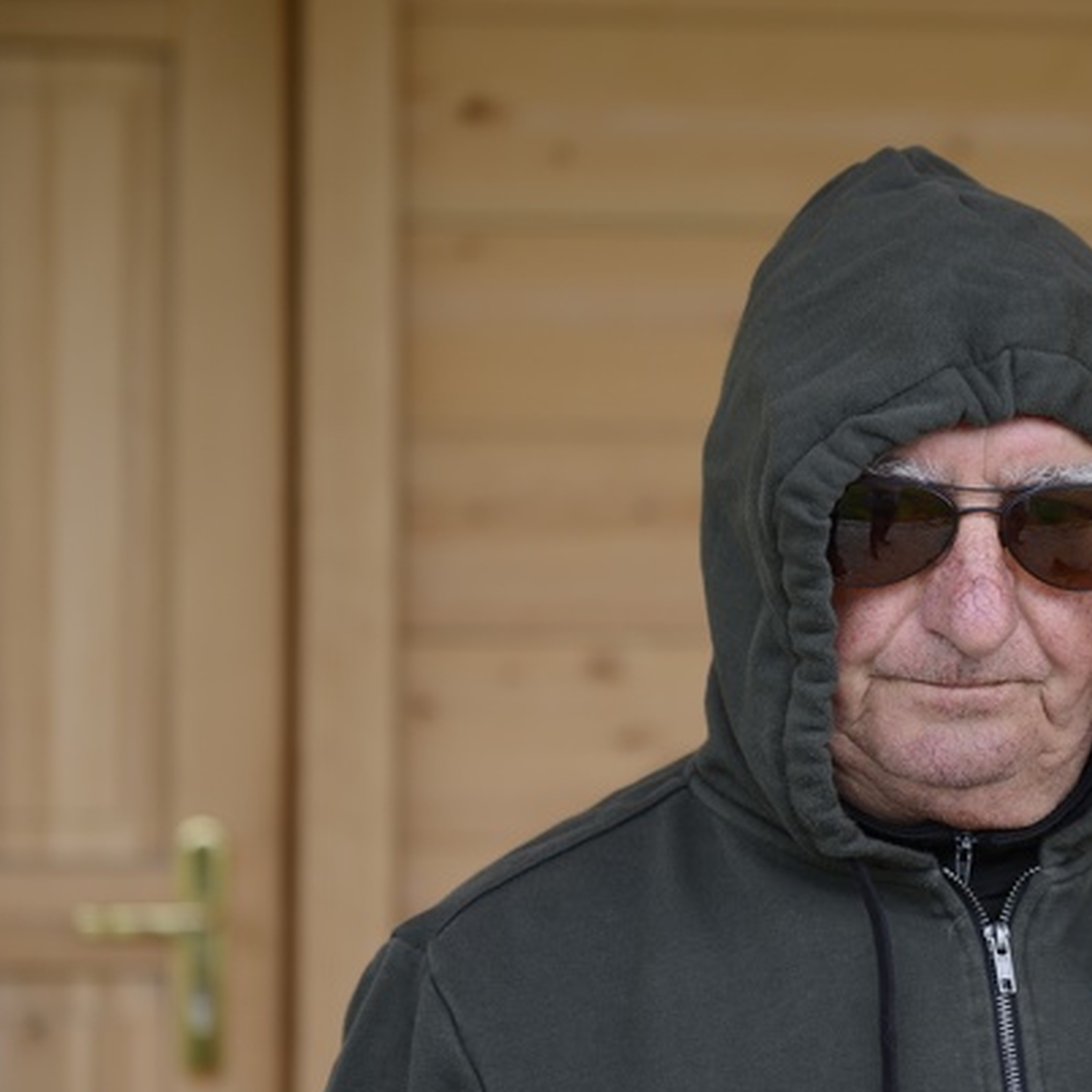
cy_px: 588
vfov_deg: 14.9
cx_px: 992
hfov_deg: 14.7
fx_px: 4176
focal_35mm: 117
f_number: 2.8
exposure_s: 1/200
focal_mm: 70
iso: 125
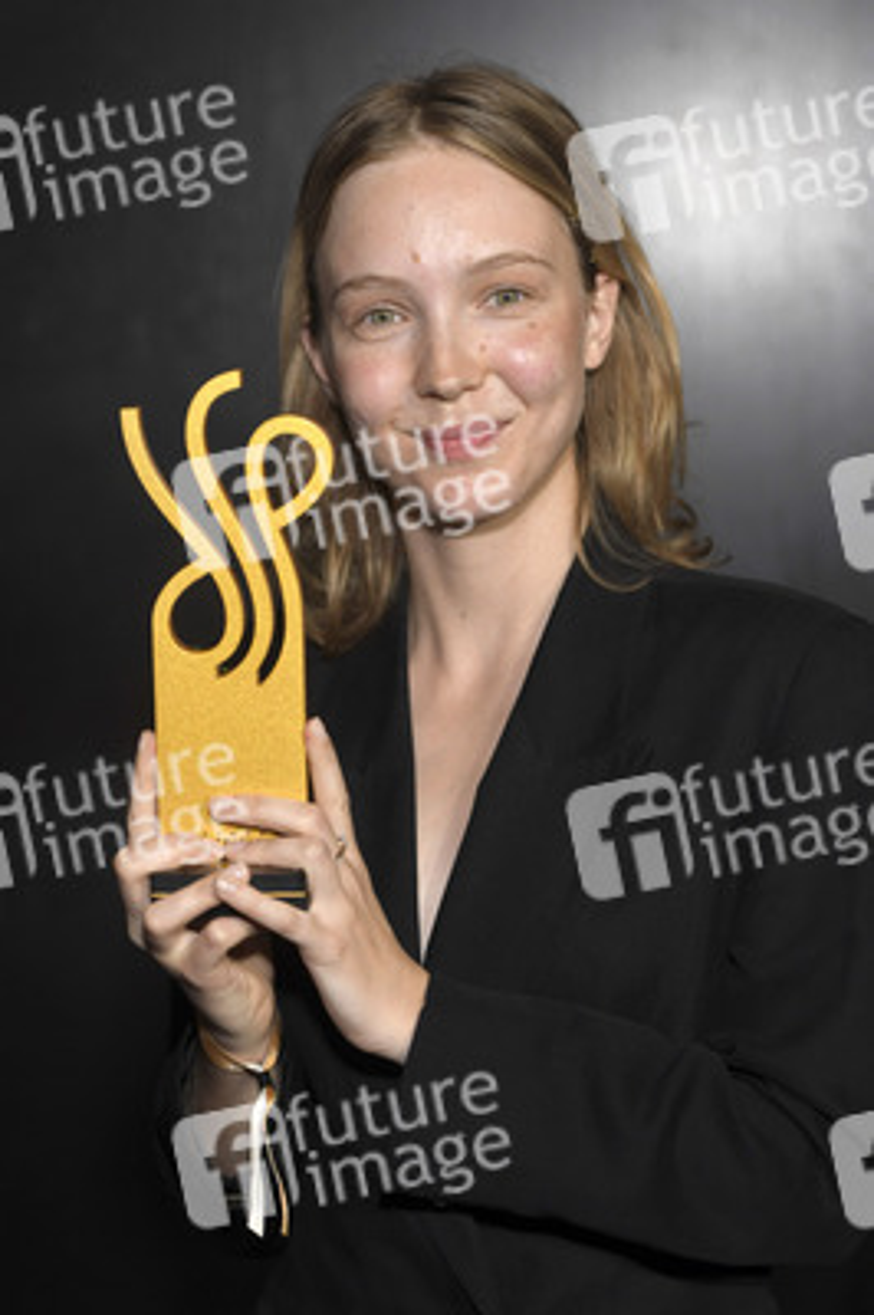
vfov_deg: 22.2
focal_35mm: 92
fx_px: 3356
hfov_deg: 14.8
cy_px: 658
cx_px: 437
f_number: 3.5
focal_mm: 92
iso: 640
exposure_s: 1/400
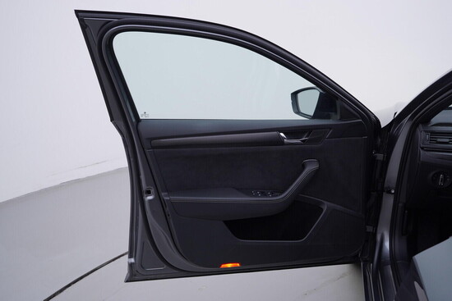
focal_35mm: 36
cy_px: 150
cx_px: 226
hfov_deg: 53.1
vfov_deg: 36.9
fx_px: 452
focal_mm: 24
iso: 125
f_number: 4
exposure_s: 1/80
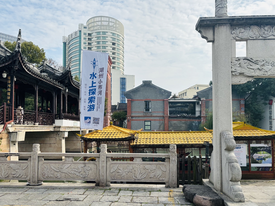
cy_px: 103
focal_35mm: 26
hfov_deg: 67.3
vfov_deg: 53.1
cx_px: 138
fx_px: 207
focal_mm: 5.96
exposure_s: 1/3650
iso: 50
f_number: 1.6
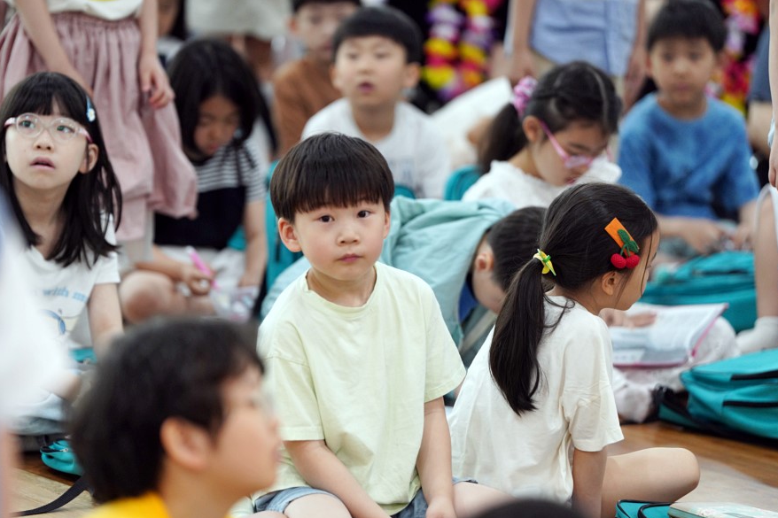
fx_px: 4429
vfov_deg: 6.7
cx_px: 382
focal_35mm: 205
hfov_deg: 10.0
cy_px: 264
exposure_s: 1/250
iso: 1600
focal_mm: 200
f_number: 3.2
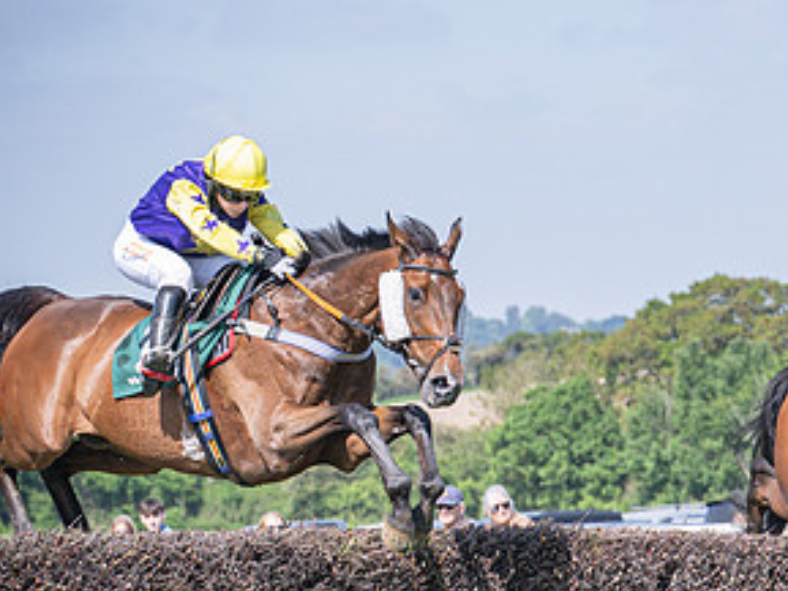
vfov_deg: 6.2
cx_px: 839
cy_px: 340
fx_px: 5488
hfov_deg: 8.2
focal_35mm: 241
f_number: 4
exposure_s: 1/1600
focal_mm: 70
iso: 200
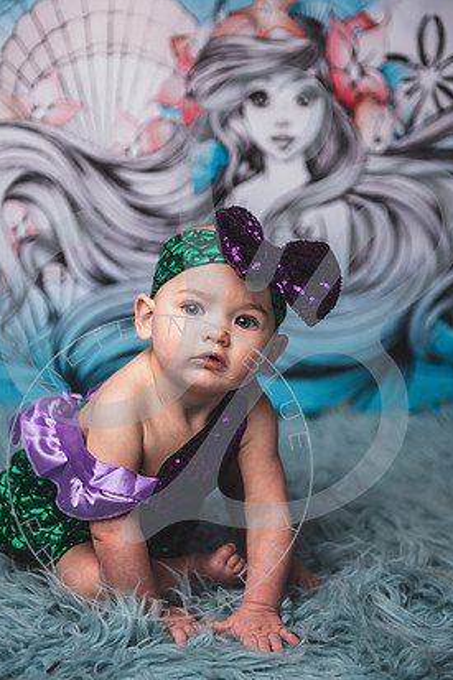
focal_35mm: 72
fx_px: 1360
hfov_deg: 18.9
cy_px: 342
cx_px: 234
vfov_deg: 28.1
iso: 100
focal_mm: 66
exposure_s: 1/160
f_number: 2.8
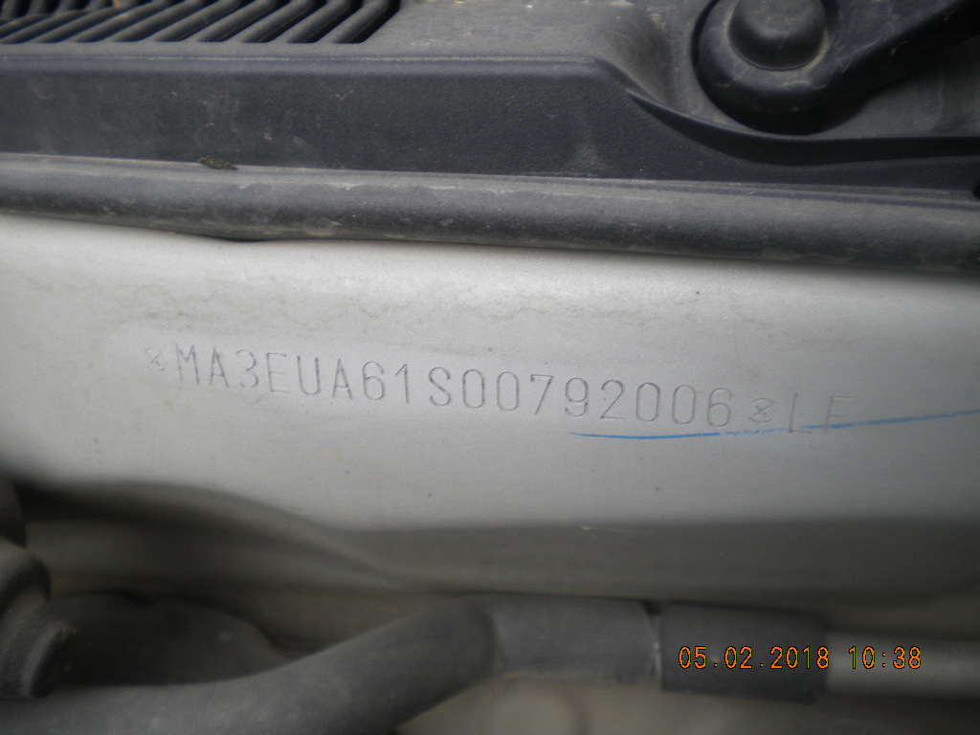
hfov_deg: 52.6
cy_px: 368
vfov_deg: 40.7
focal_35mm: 35
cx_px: 490
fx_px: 991
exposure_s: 1/183
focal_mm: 6.3
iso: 80
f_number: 3.1
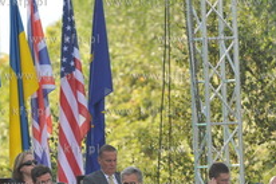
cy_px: 167
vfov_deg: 1.4
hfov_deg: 2.1
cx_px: 111
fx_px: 7438
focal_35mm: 971
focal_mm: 500
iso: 400
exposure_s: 1/400
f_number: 6.3
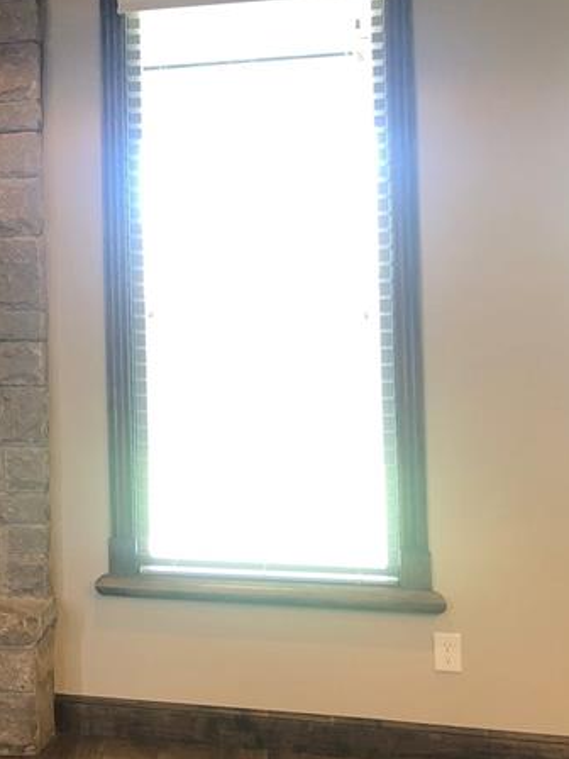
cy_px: 274
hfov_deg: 20.4
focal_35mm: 64
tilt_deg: +2.9
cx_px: -222
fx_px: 1403
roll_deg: +0.7
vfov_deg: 30.1
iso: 50
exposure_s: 1/15
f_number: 1.8
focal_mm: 3.99
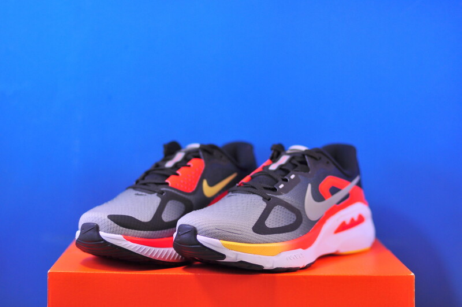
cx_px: 231
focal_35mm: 75
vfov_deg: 18.1
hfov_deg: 27.0
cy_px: 154
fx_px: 961
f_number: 2
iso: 250
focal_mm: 50
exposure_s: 1/320
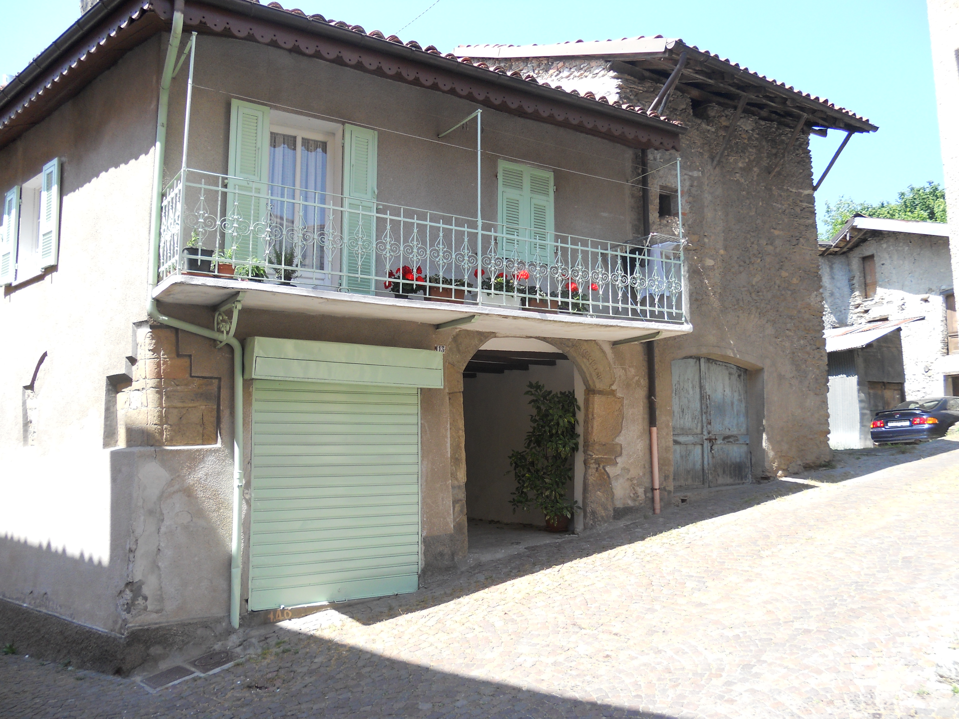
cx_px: 480
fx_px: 748
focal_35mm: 27
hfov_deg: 65.3
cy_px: 360
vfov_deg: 51.4
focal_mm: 4.9
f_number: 3.2
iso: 80
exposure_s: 1/250
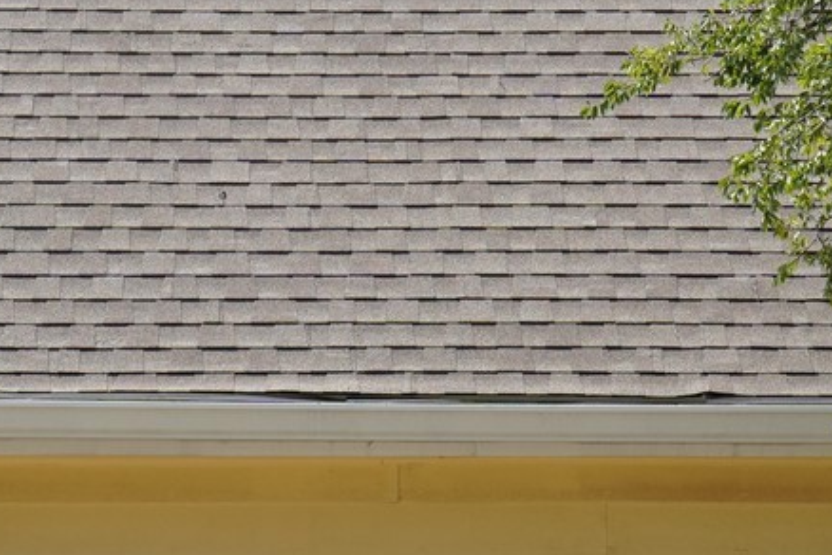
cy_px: 419
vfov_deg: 5.8
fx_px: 5477
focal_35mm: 237
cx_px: 388
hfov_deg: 8.7
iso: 100
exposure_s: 1/320
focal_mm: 34
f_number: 6.3
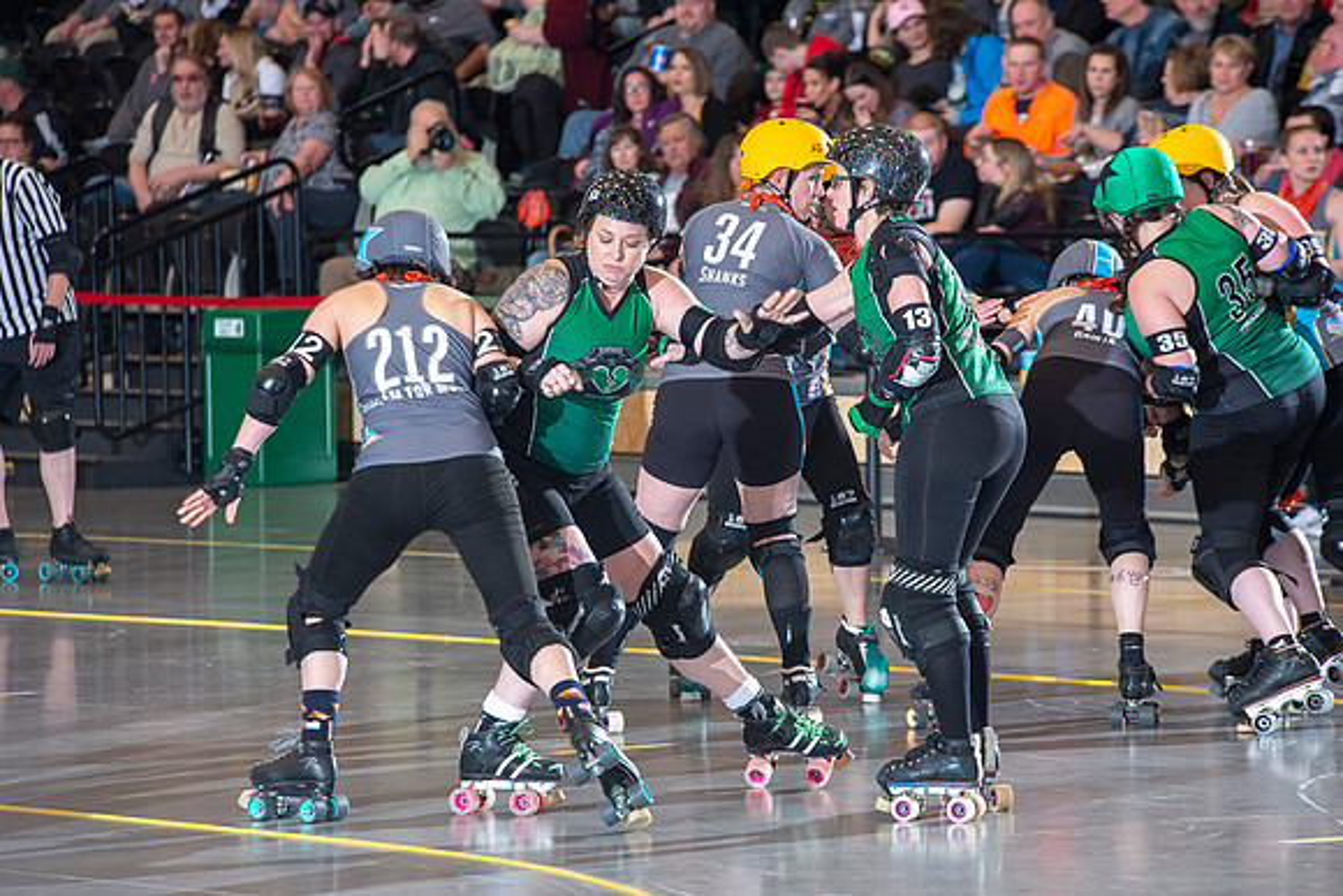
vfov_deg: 6.9
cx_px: 672
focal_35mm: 200
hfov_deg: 10.3
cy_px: 448
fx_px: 7463
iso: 640
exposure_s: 1/160
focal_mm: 200
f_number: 6.3
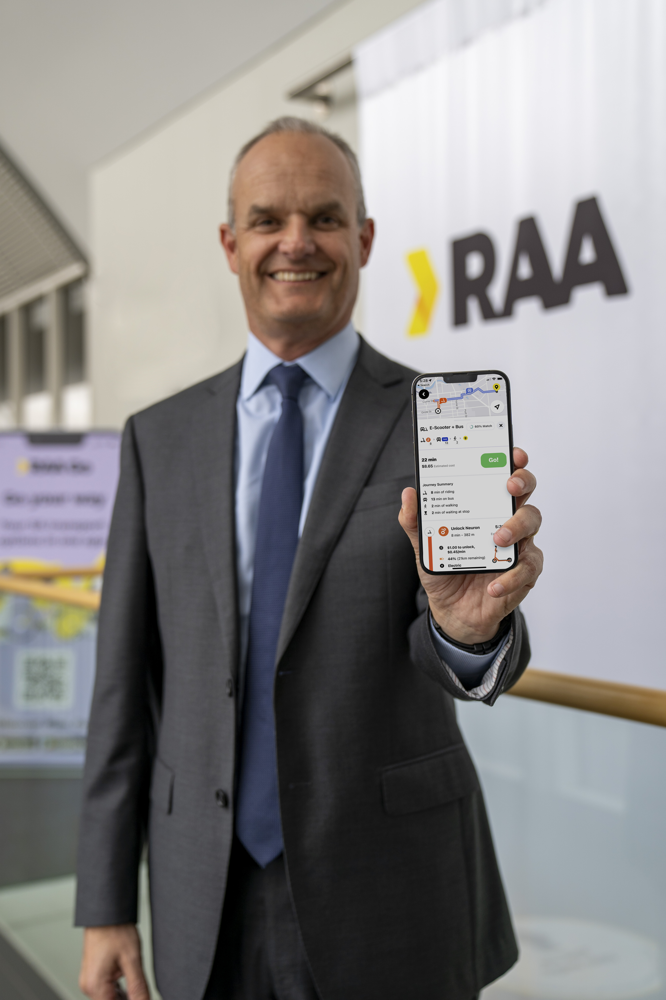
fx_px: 1138
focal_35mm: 41
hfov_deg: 32.6
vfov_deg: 47.4
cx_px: 333
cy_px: 500
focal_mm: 41
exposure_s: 1/100
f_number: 3.2
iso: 100
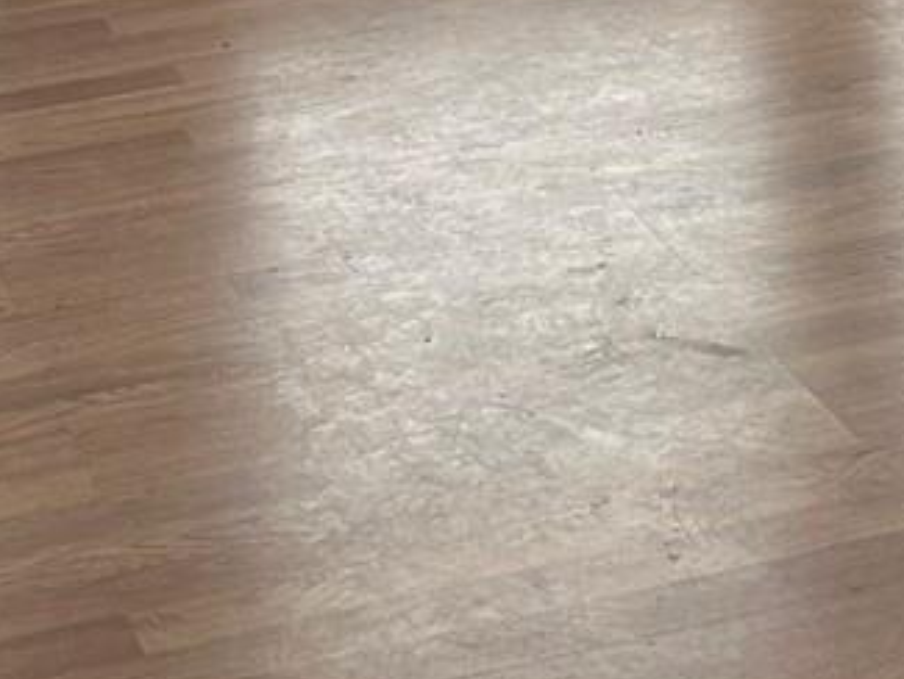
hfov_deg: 15.4
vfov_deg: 10.9
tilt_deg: -10.2
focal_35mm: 128
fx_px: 3344
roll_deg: +3.2
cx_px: 612
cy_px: -504
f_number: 1.5
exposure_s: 1/151
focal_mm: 5.7
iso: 64
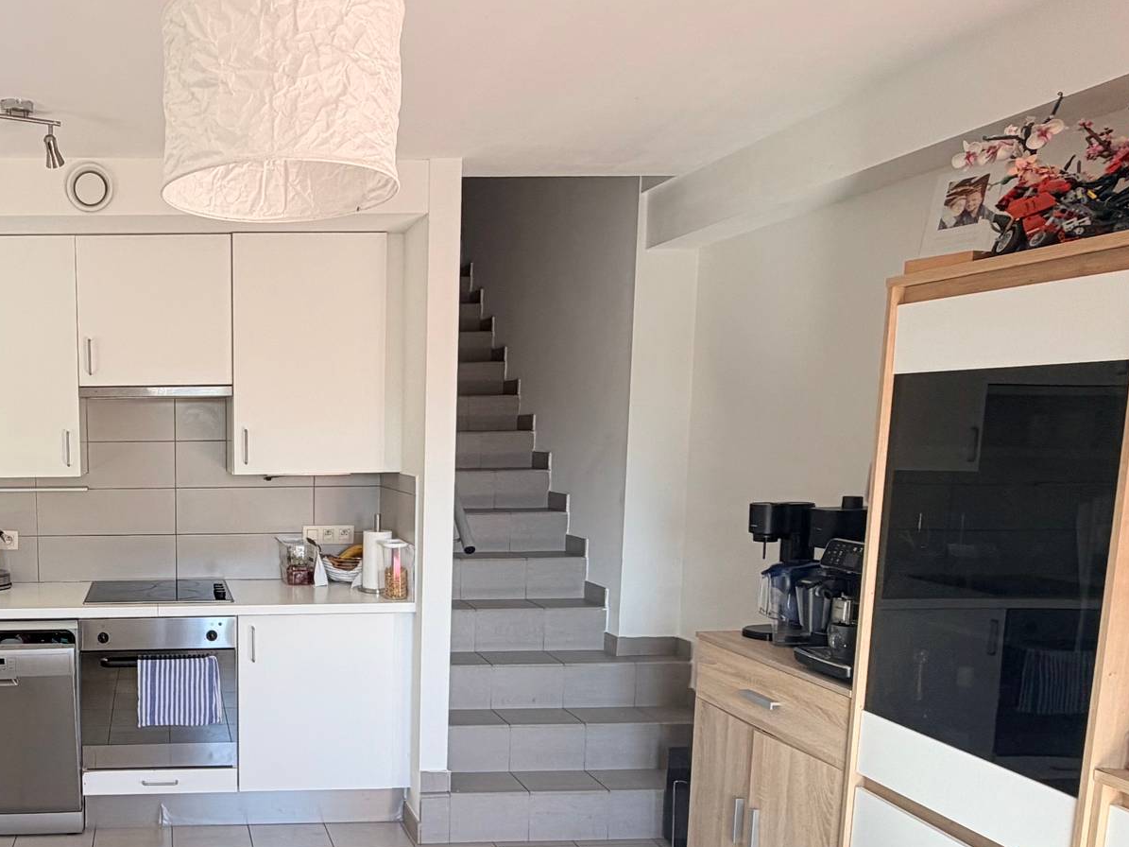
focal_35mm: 30
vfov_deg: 46.3
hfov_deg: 54.8
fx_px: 978
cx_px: 188
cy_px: 543
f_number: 2.2
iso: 64
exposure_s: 1/121
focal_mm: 2.22
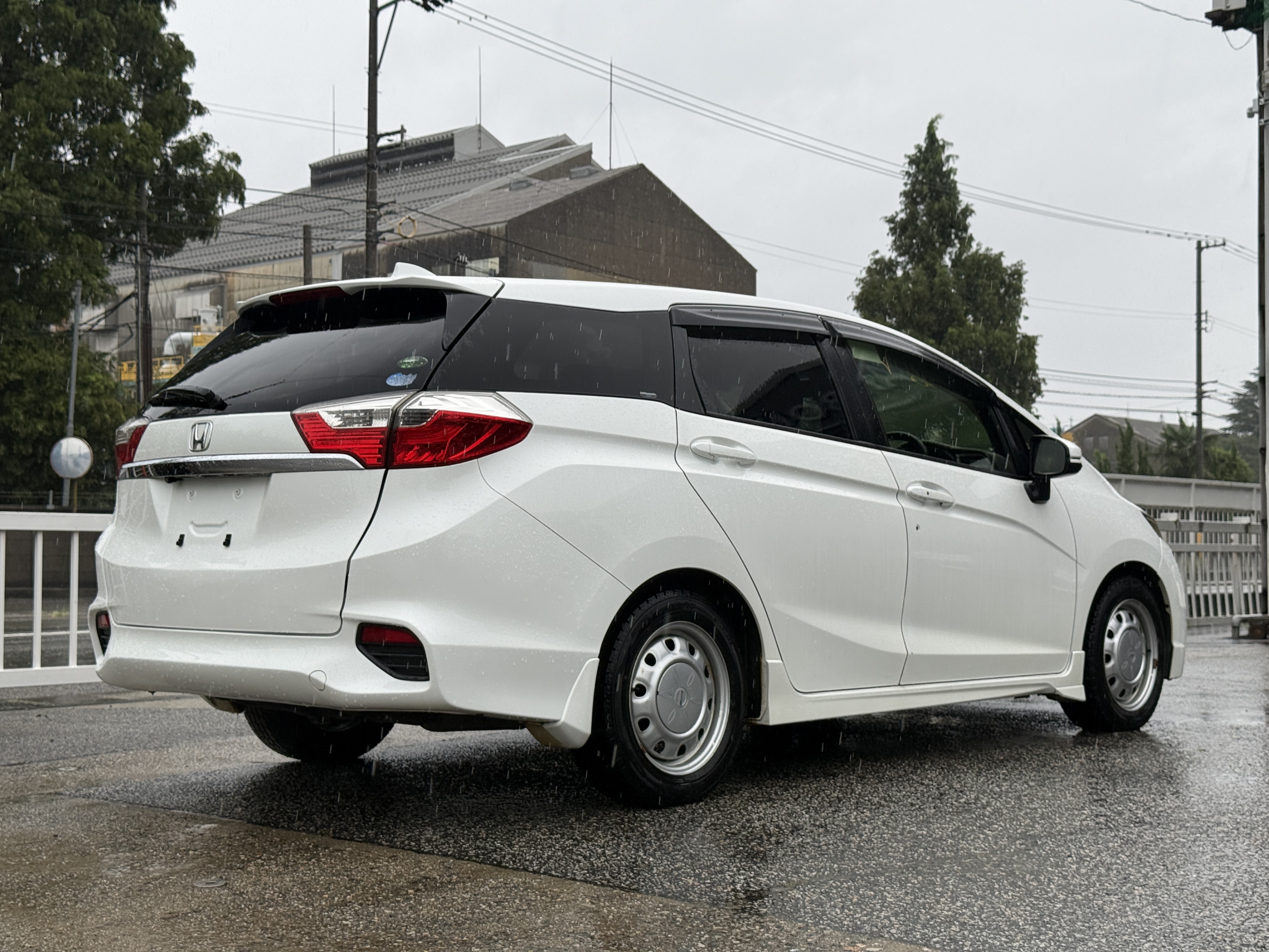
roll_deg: +0.0
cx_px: 634
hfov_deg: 39.7
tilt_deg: +2.5
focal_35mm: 48
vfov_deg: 30.3
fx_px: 1760
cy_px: 476
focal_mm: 6.76
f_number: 1.78
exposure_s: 1/538
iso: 64
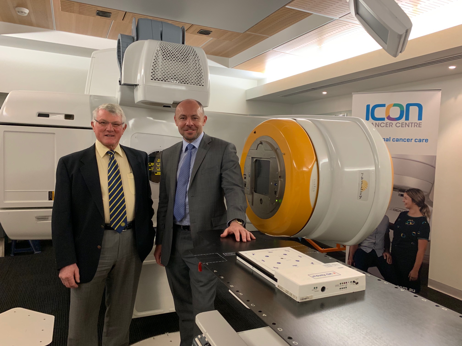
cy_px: 173
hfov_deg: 67.3
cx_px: 231
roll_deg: -1.6
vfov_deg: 53.1
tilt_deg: -0.9
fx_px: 347
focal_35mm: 26
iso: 200
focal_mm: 4.25
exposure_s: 1/60
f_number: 1.8
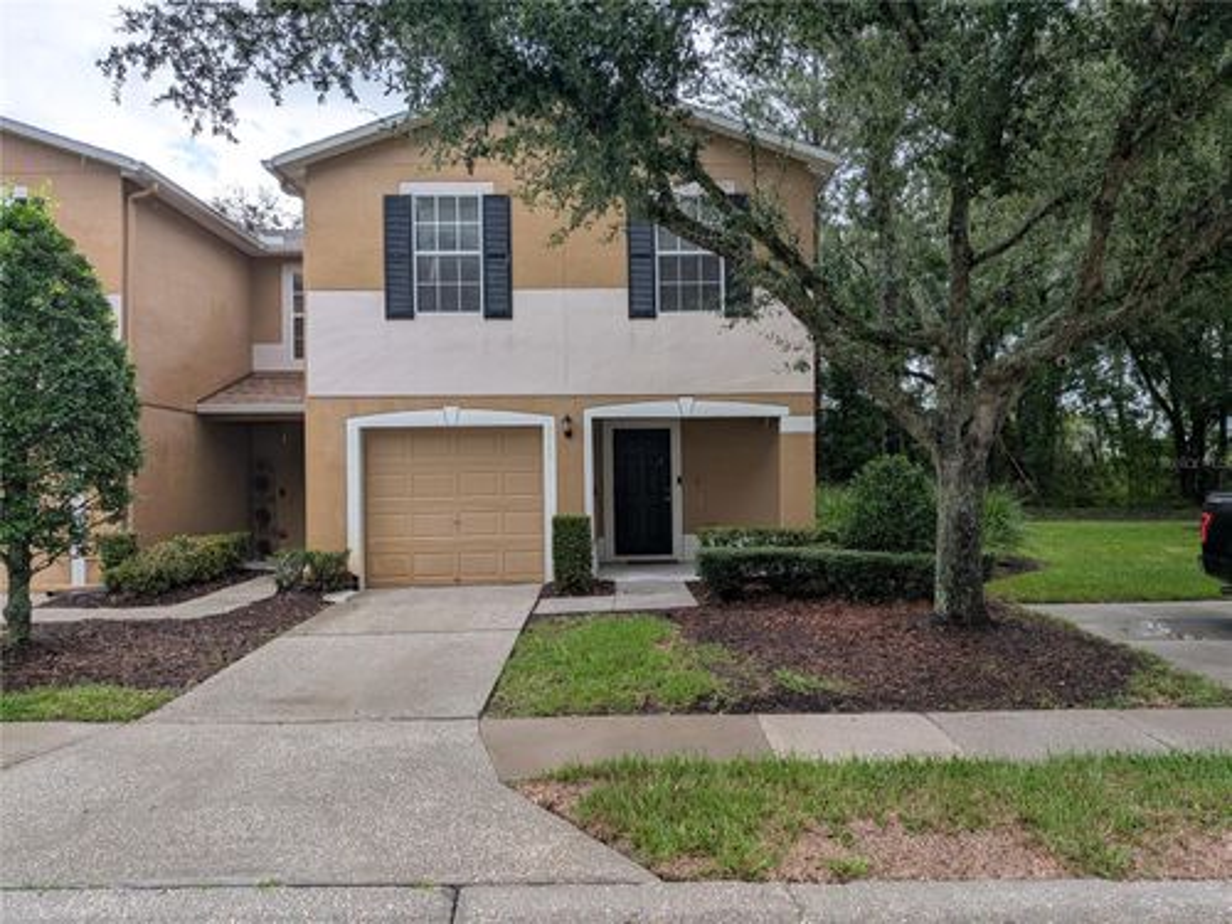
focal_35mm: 24
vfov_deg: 56.8
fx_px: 854
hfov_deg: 71.6
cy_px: 462
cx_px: 616
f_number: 1.7
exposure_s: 1/509
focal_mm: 4.53
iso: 23
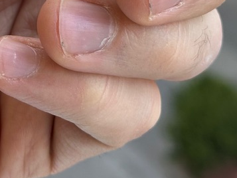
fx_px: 1178
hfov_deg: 11.3
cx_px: -32
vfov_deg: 8.3
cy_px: -137
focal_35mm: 172
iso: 64
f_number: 1.78
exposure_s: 1/253
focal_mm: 6.86
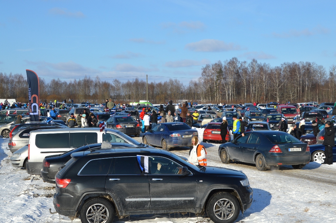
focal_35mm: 63
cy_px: 112
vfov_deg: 21.5
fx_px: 588
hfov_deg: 31.9
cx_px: 168
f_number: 10
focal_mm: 42
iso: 100
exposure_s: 1/400
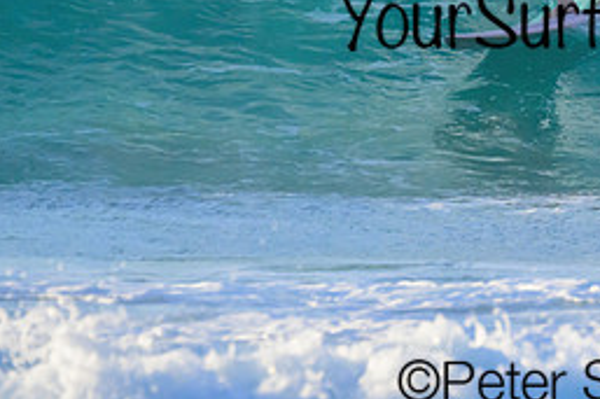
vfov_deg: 1.0
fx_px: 22851
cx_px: 594
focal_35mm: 1372
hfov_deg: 1.5
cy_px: -11
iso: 2800
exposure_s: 1/2000
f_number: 11
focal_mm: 590
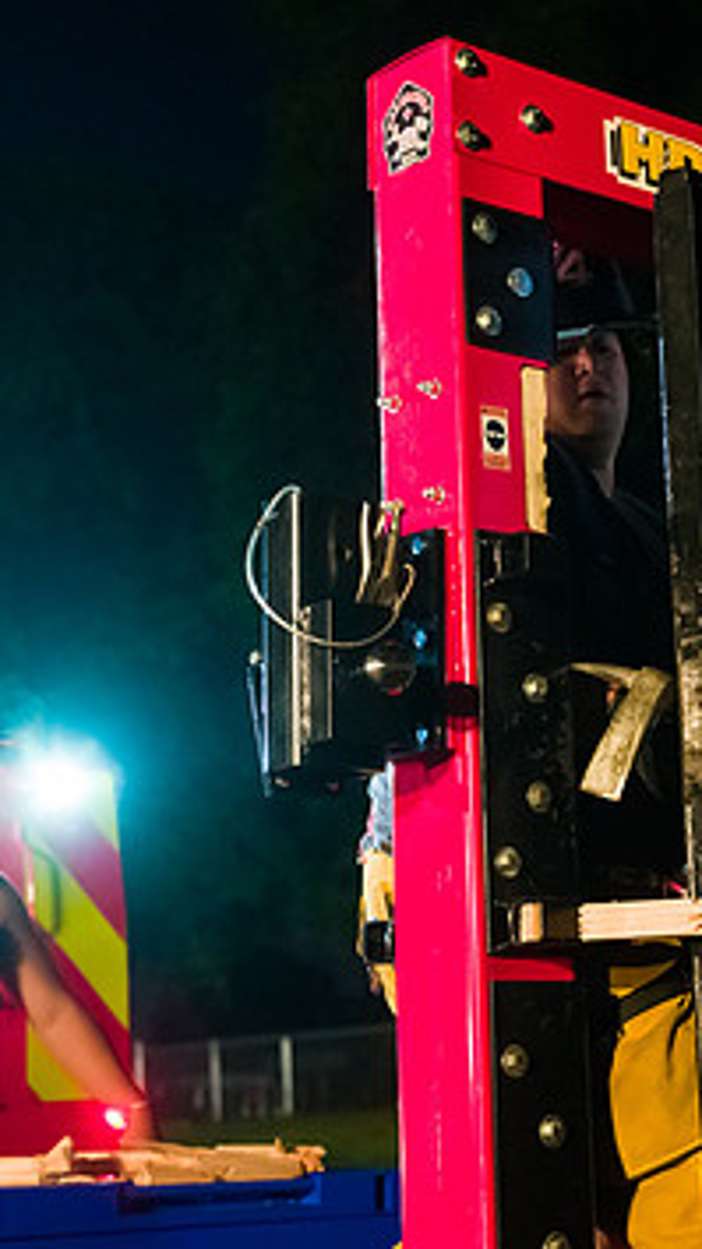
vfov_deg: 29.3
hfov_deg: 16.5
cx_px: 628
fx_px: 2384
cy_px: 587
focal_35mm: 72
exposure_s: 1/125
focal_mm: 42
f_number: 3.2
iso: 6400
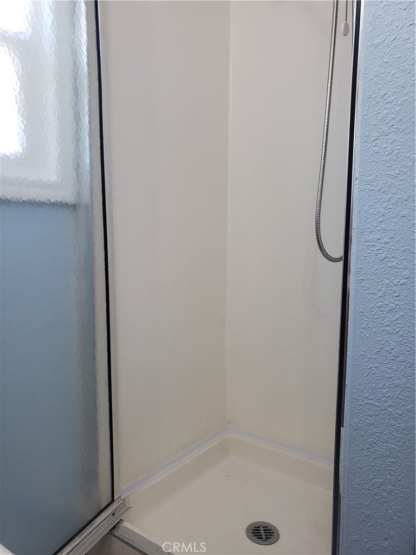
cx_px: 208
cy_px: 278
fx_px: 417
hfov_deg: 53.1
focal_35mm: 26
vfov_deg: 67.3
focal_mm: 4.3
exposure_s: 1/60
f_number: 2.4
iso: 160
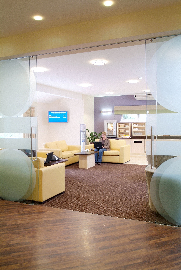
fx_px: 241
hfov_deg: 41.2
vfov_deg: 58.7
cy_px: 135
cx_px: 90
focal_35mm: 32
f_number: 3.2
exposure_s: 1/30
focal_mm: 21
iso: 400
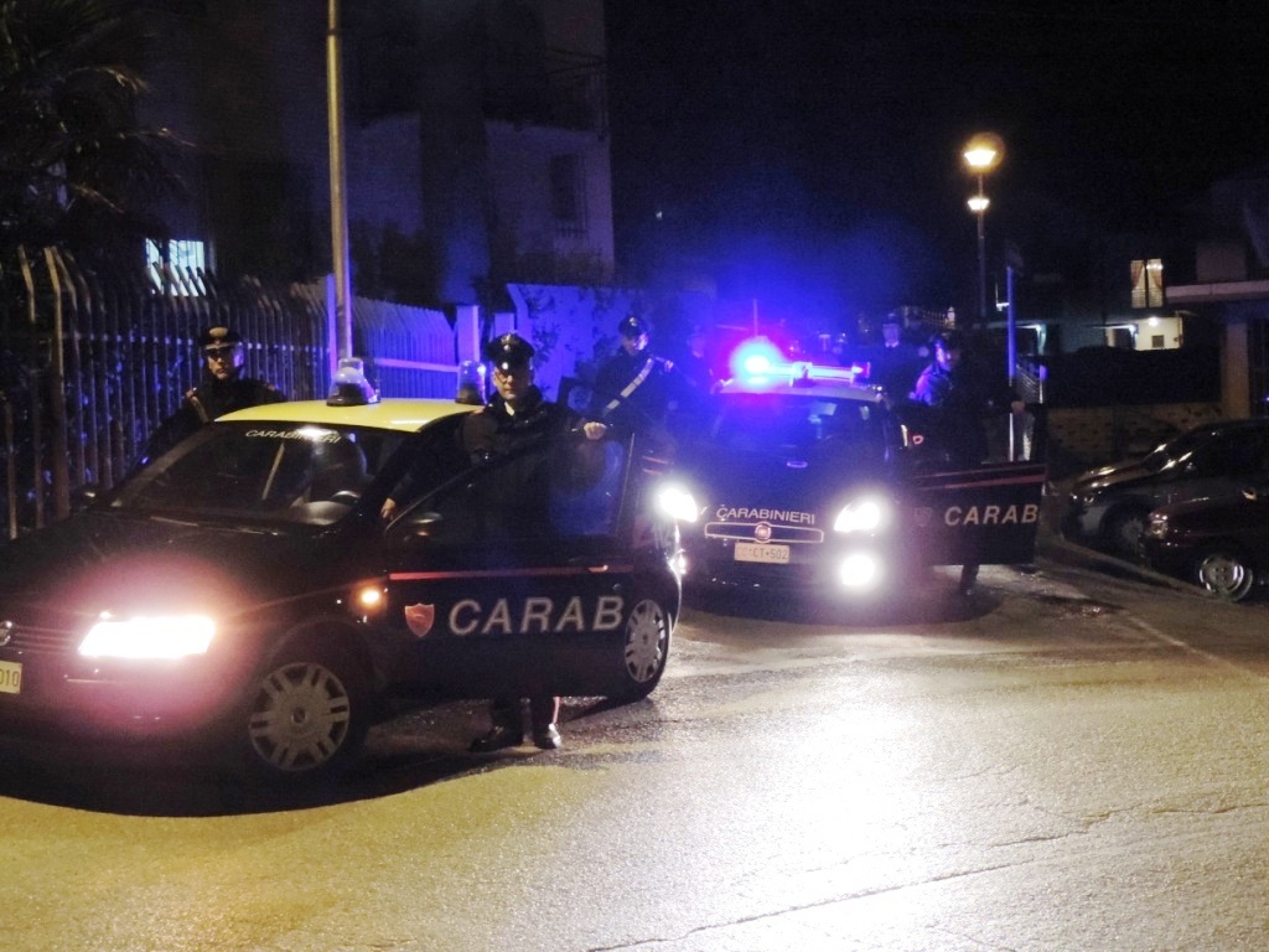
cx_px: 634
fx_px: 1833
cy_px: 476
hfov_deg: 38.2
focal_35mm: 50
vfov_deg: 29.1
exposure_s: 1/15
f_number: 3.6
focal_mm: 8.9
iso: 1600
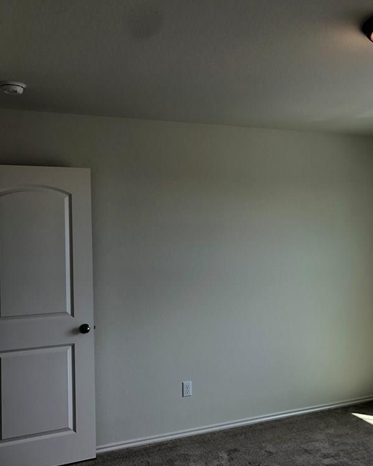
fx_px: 510
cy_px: 232
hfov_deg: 39.7
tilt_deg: +1.0
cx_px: 249
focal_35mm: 37
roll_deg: +1.7
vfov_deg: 49.1
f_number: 1.8
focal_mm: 4
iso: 20
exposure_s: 1/124
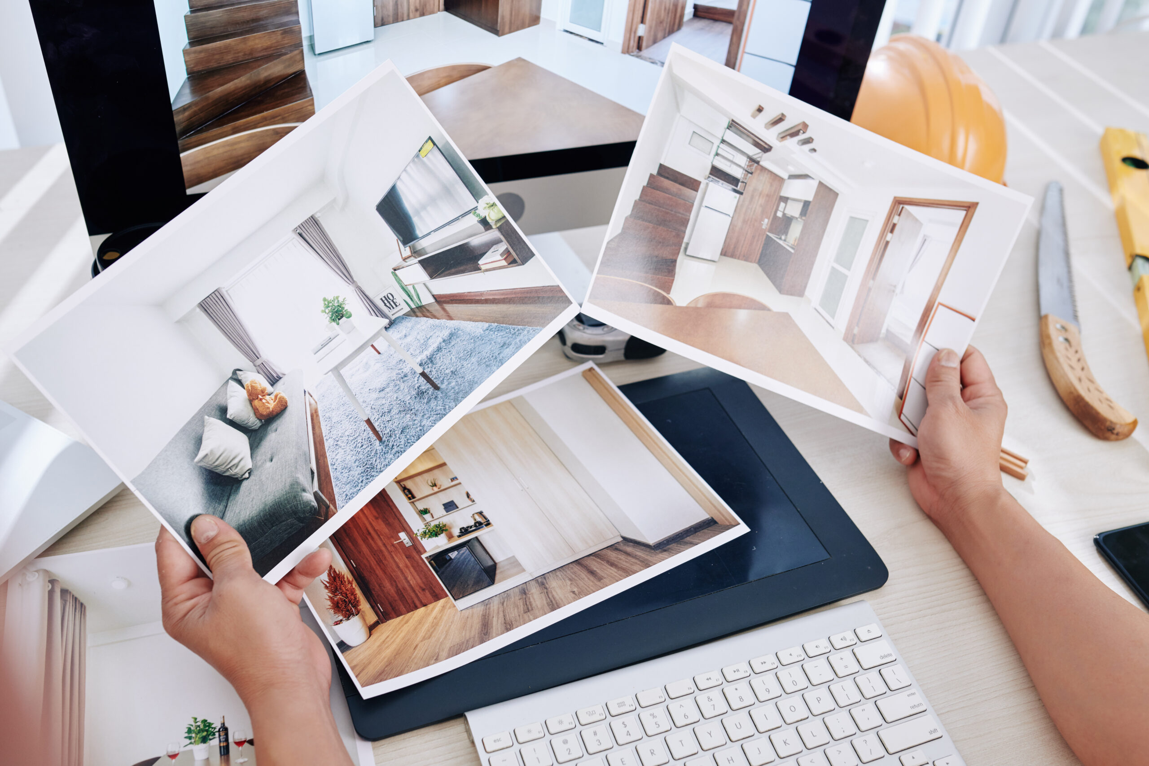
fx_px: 1117
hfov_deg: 54.4
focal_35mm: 35
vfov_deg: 37.9
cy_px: 383
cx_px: 574
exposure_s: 1/50
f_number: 4.5
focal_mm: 35
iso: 400
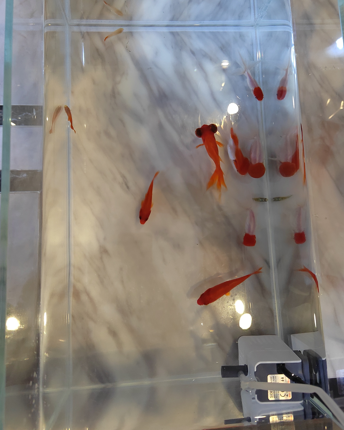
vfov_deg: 56.8
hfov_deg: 47.1
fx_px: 394
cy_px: 174
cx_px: 186
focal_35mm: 31
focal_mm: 5.52
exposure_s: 1/50
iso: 3550
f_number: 1.9
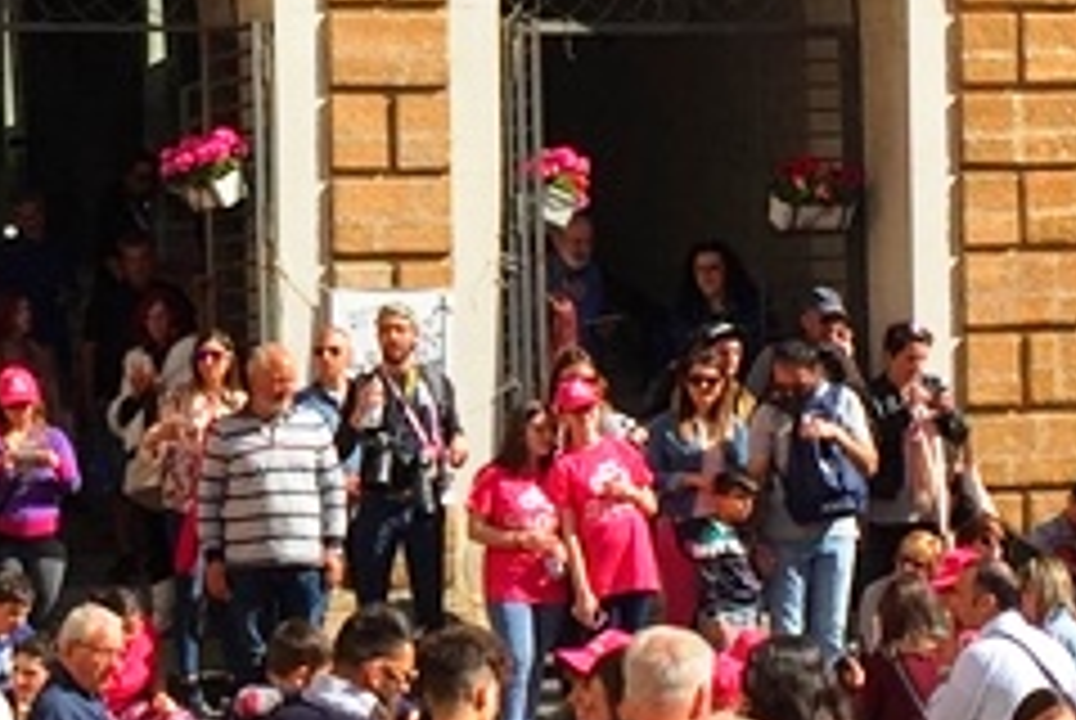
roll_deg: +0.6
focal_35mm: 129
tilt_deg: +2.1
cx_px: 117
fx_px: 3860
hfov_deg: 15.7
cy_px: 414
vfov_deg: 10.7
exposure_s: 1/1464
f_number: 2.2
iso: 32
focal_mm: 4.15
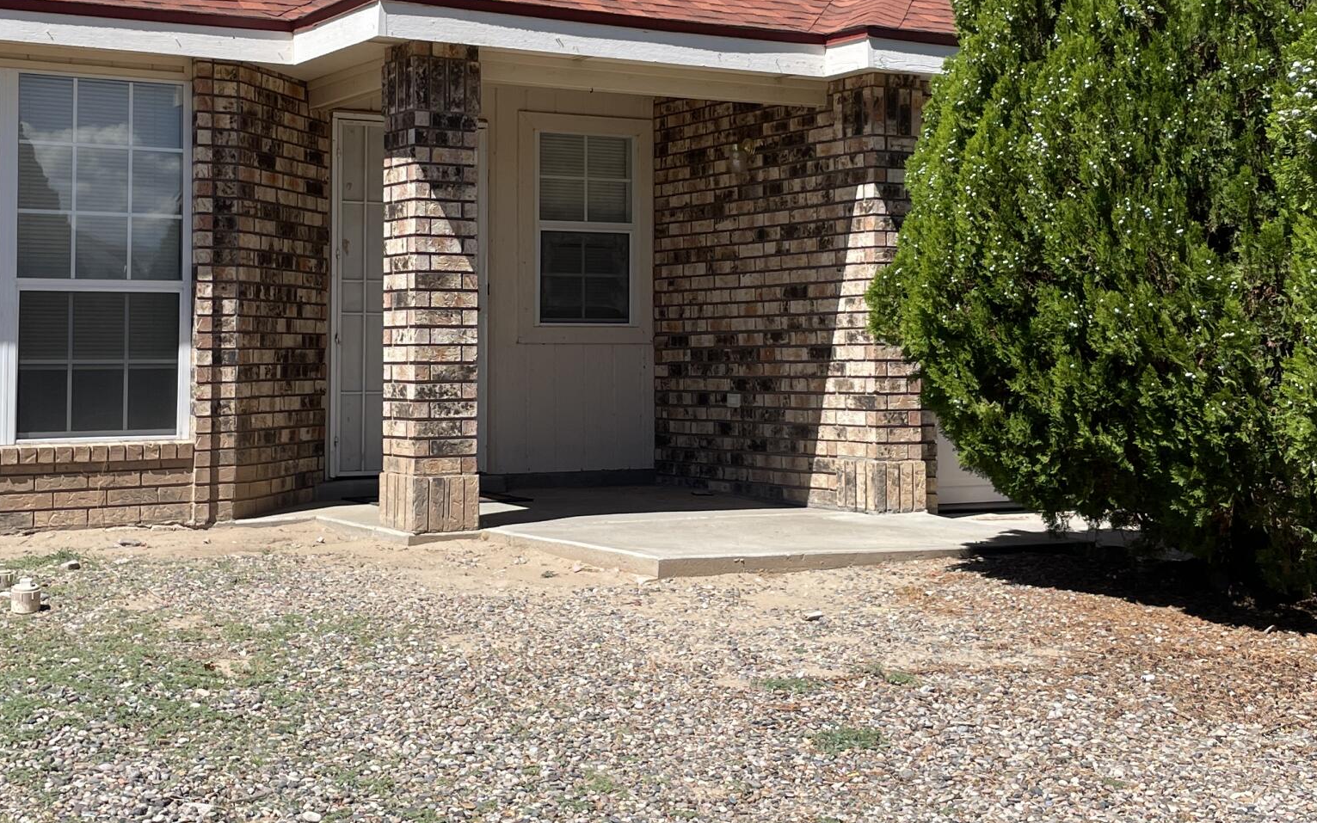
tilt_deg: +1.9
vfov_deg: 23.9
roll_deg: -0.1
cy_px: 284
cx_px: 598
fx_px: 1938
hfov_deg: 37.5
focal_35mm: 54
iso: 32
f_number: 1.6
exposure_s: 1/3731
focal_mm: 4.2
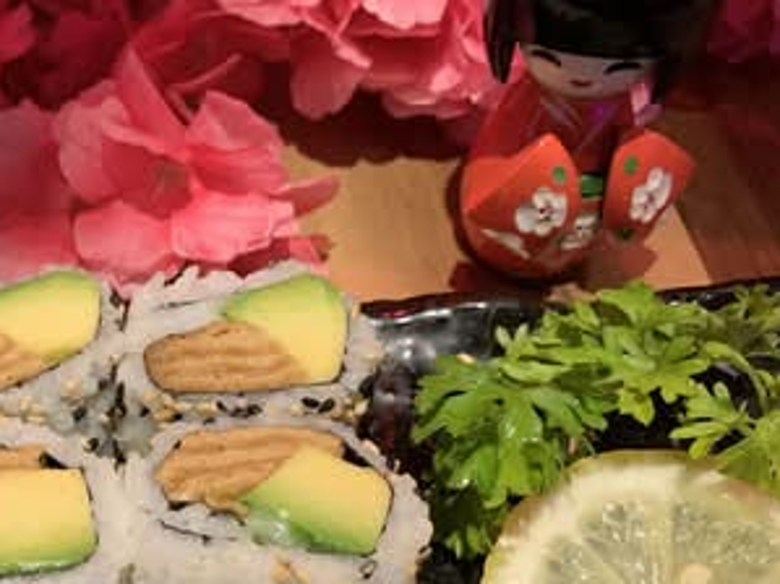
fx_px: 1149
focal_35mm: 51
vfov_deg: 28.2
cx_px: 31
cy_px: 428
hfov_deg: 34.7
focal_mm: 4.25
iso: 320
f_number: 1.8
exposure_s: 1/40
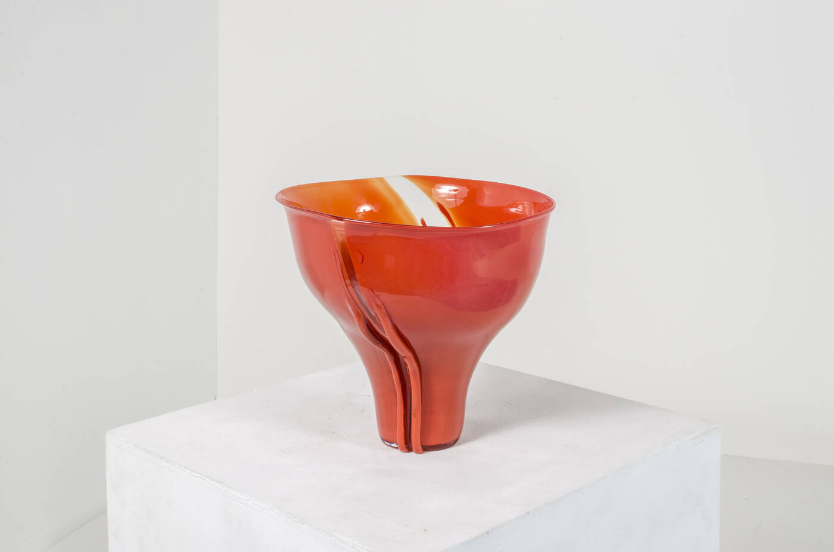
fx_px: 1214
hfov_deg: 37.9
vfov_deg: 25.6
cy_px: 276
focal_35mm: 52
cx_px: 417
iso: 100
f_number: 20
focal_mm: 35
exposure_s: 1/200
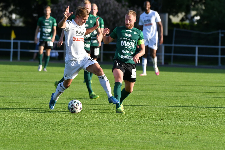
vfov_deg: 3.4
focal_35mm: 405
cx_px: 112
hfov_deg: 5.1
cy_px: 75
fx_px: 2531
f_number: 5.6
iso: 800
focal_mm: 270
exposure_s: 1/2500
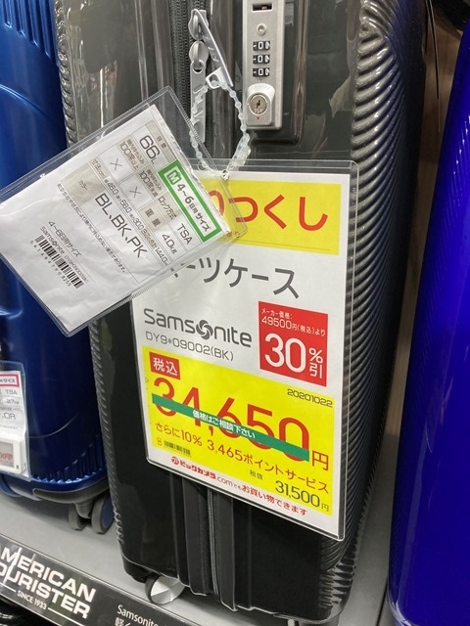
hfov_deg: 49.7
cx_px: 235
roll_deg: -0.9
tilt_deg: -20.2
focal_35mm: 28
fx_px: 507
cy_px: 313
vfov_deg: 63.4
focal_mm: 3.99
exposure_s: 1/50
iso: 64
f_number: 1.8
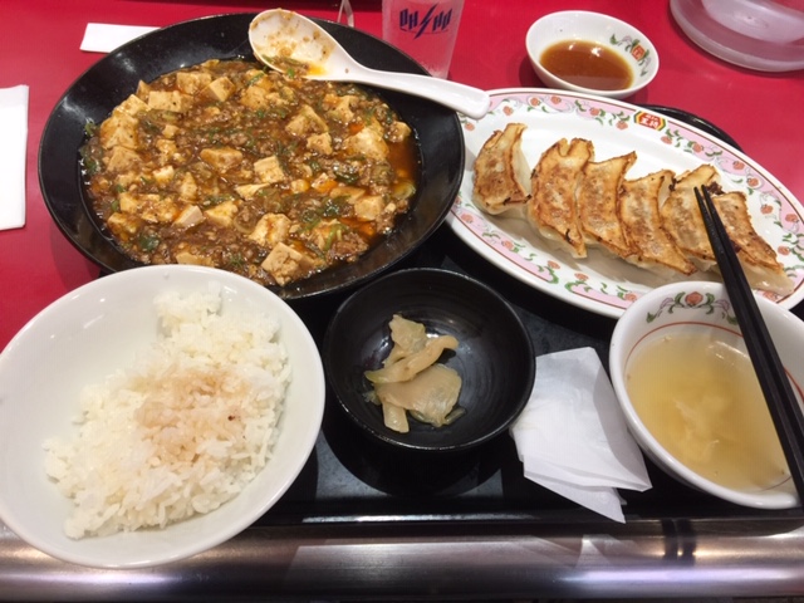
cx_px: 402
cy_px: 302
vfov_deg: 48.2
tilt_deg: -52.6
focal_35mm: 29
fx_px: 674
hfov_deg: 61.7
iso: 32
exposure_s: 1/30
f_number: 2.2
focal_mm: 4.15
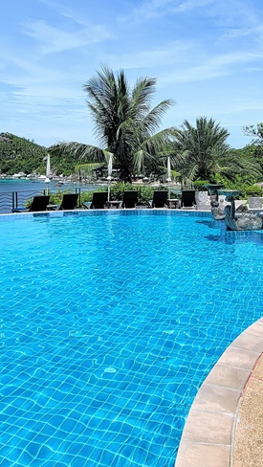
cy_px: 167
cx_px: 208
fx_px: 359
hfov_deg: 38.8
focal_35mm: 29
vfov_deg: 64.8
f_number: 2.2
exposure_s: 1/2252
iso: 50
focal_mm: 2.2
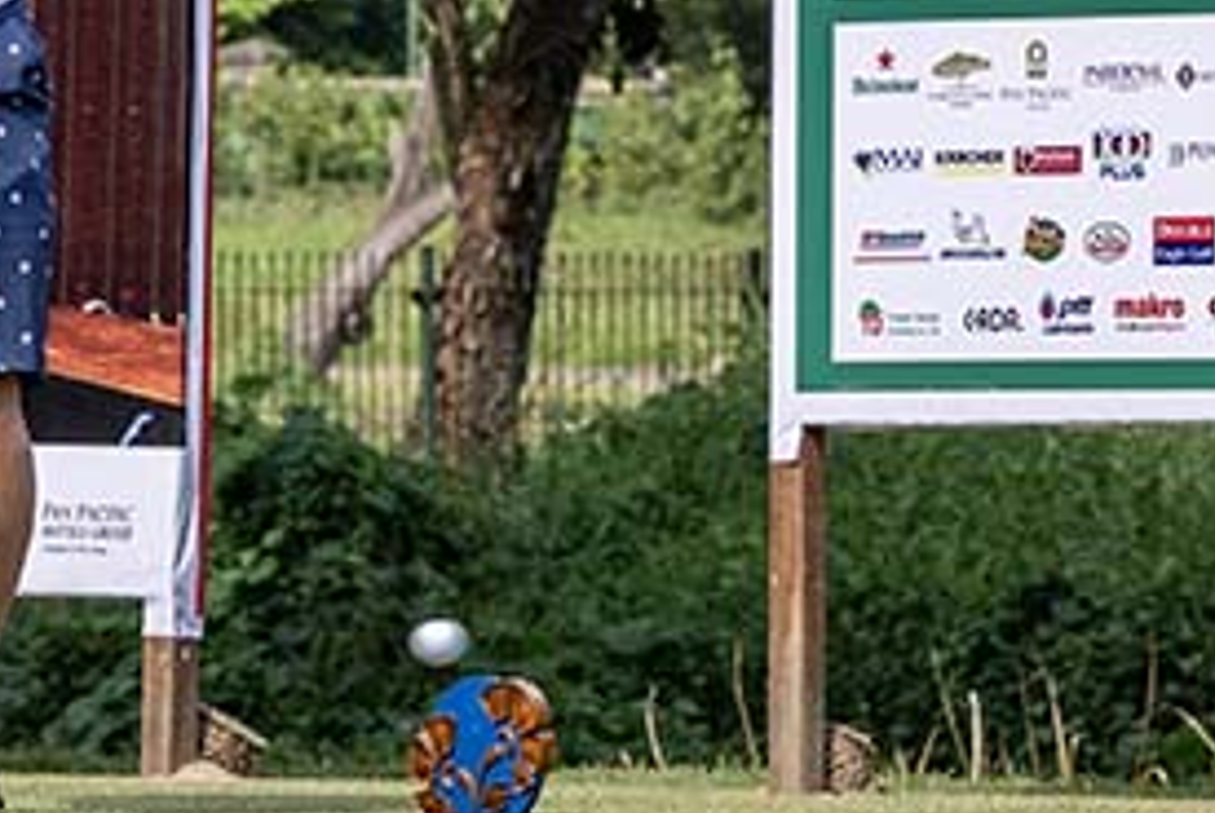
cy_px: -217
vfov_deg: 5.6
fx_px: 8244
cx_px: 424
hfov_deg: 8.4
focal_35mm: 244
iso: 500
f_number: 5.6
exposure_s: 1/2000
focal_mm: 70
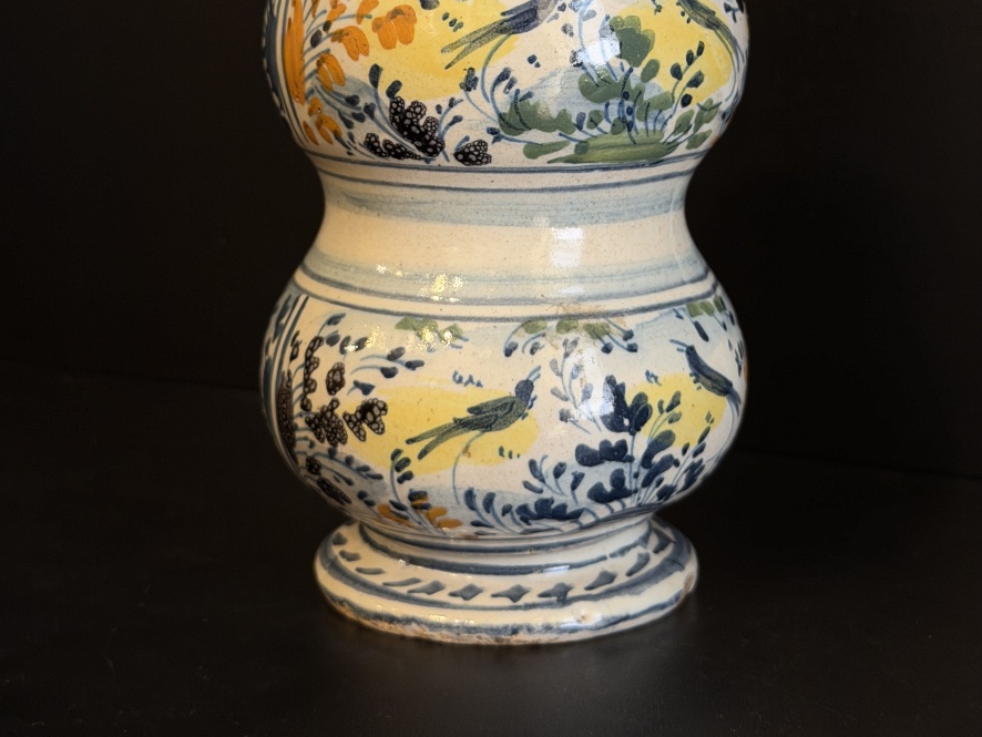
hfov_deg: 29.8
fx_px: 1844
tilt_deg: -9.2
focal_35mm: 65
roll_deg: -1.2
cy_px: 212
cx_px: 484
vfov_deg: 22.4
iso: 80
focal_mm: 6.76
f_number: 1.78
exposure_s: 1/50
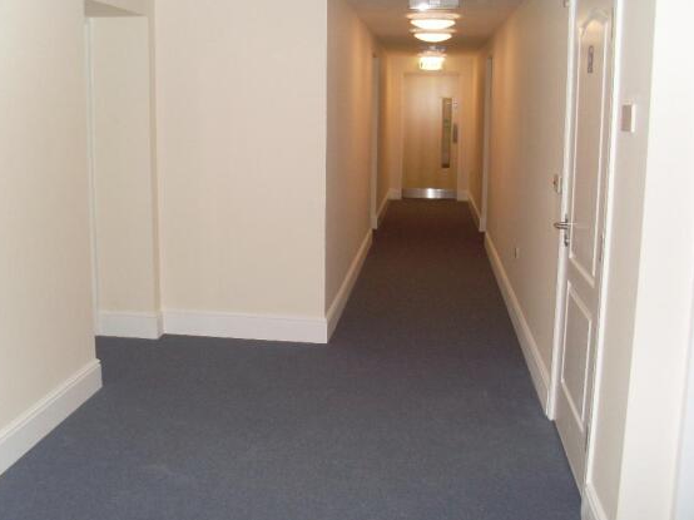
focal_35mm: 40
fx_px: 802
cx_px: 331
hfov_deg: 46.8
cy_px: 251
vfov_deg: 35.9
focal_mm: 6.3
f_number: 3
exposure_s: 1/45
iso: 120
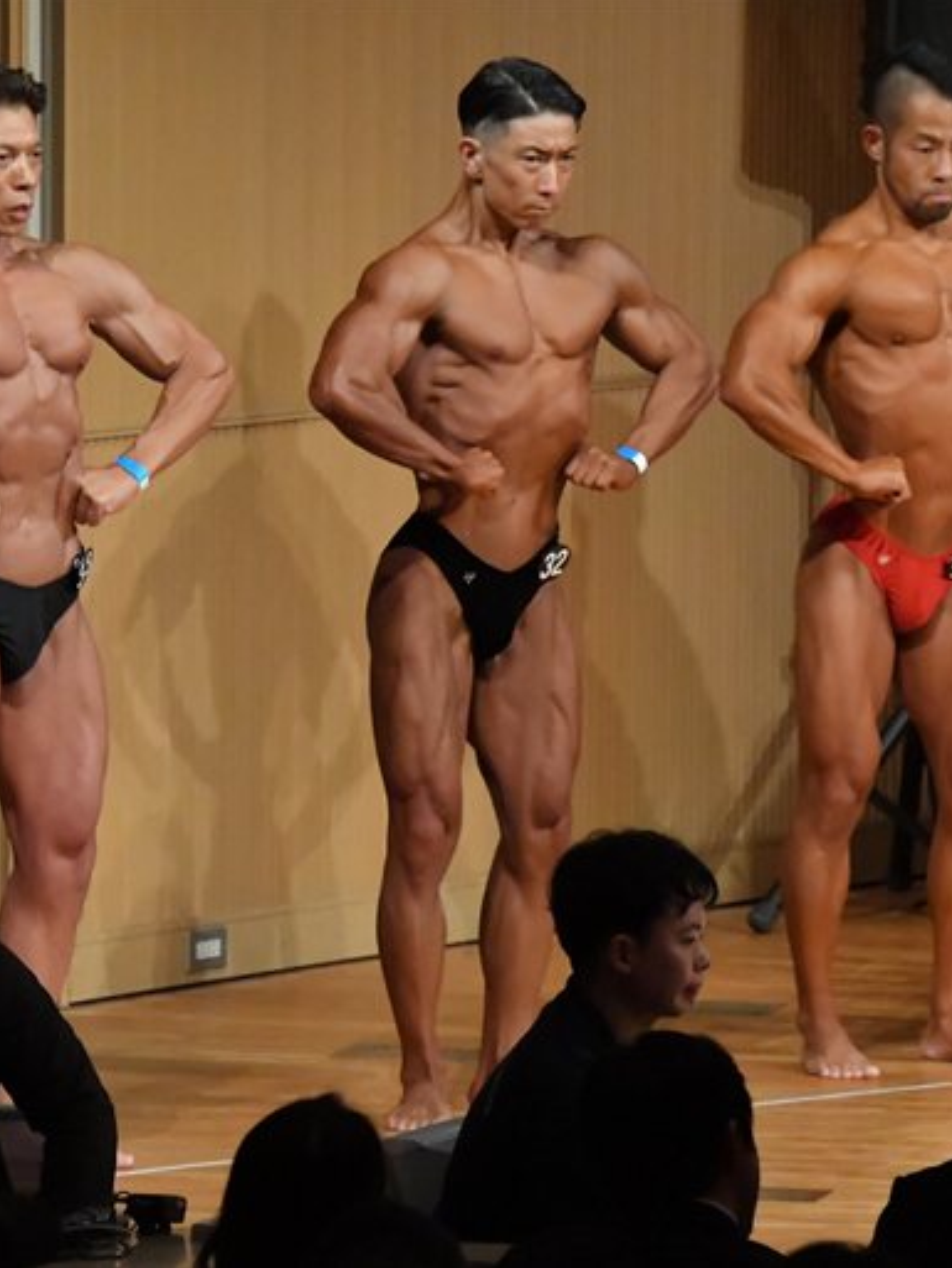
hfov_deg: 3.8
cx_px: 224
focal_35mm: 392
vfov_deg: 5.1
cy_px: 633
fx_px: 14368
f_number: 5.6
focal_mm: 180
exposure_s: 1/400
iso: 9000
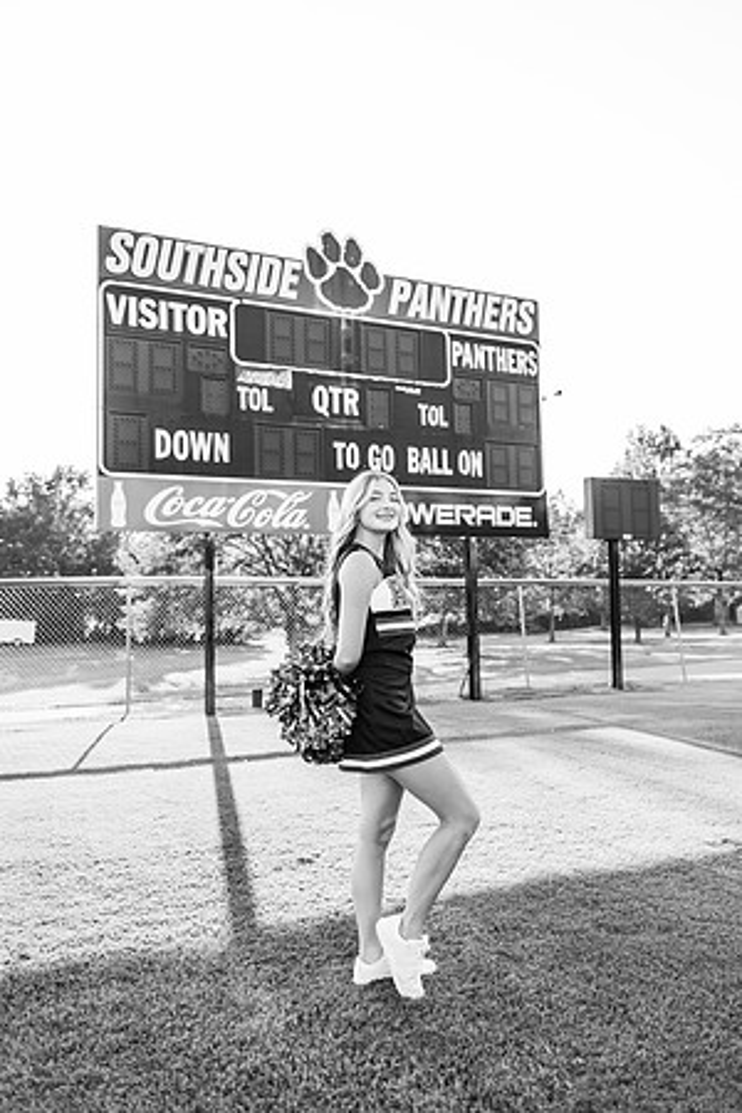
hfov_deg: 53.1
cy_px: 556
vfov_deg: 73.7
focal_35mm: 24
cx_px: 371
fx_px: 742
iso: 200
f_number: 2.8
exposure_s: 1/640
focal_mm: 24
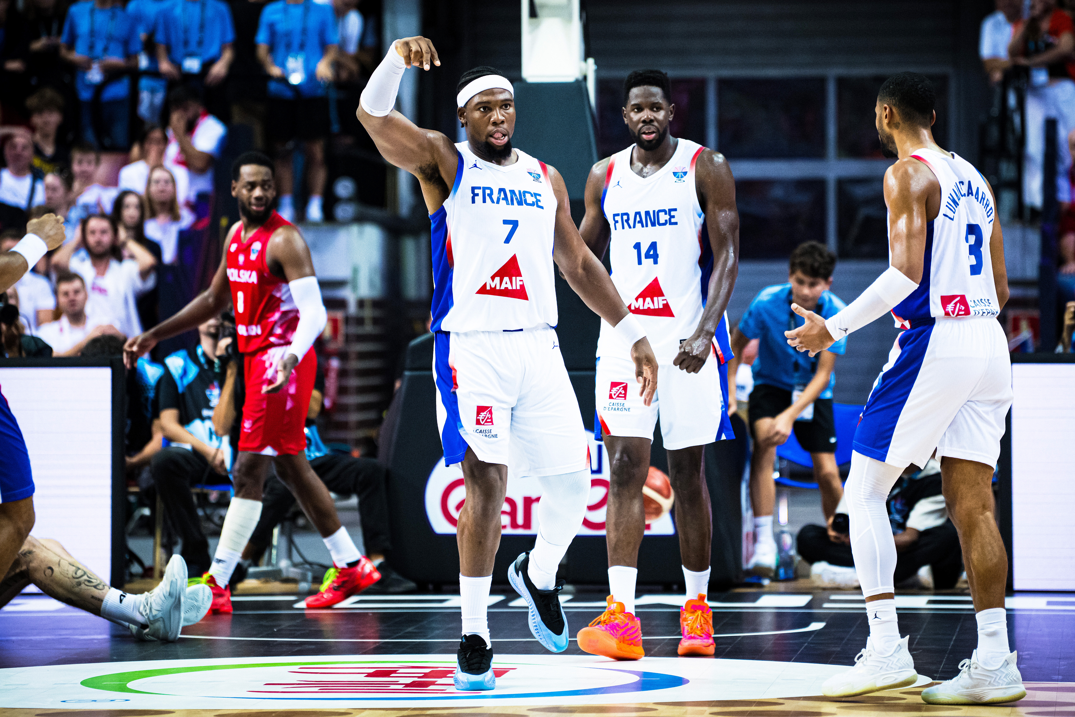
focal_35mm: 200
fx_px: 5972
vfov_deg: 6.9
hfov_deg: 10.3
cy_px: 358
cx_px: 538
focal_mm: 200
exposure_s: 1/1600
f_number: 3.2
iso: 2500
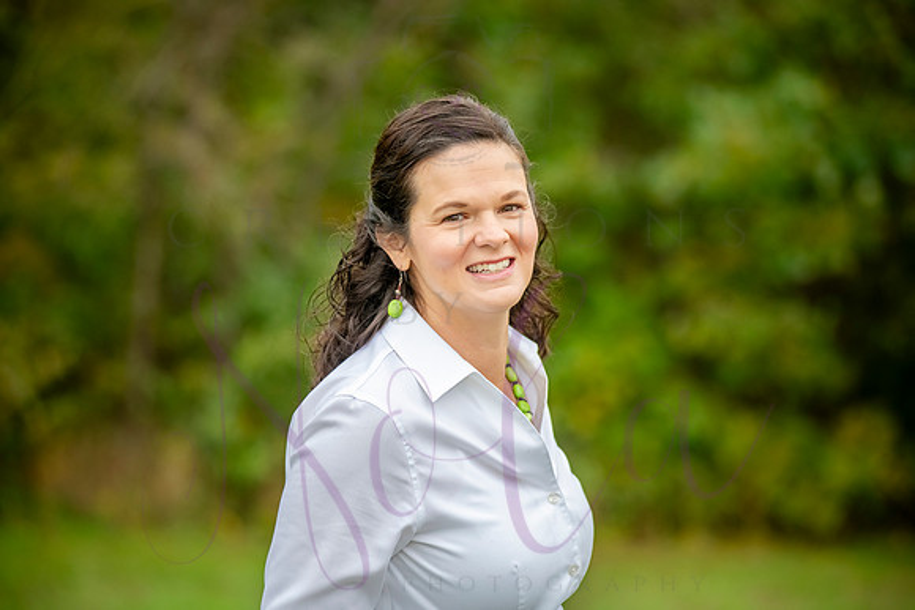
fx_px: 3178
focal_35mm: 125
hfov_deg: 16.4
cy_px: 305
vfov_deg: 11.0
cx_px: 458
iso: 1000
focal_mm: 125
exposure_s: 1/800
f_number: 4
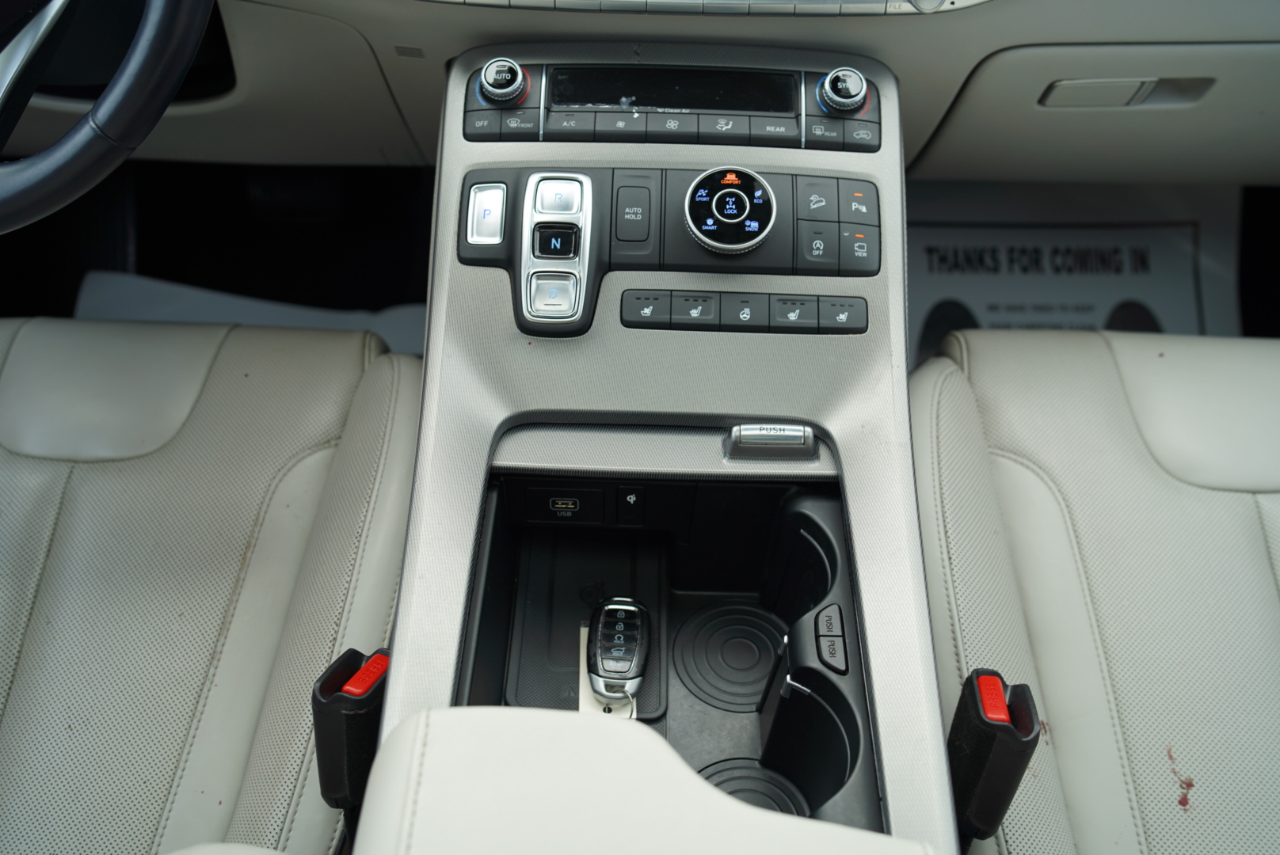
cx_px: 640
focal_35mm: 35
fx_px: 1245
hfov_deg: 54.4
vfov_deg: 37.9
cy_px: 428
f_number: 4.5
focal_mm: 35
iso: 100
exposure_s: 1/80
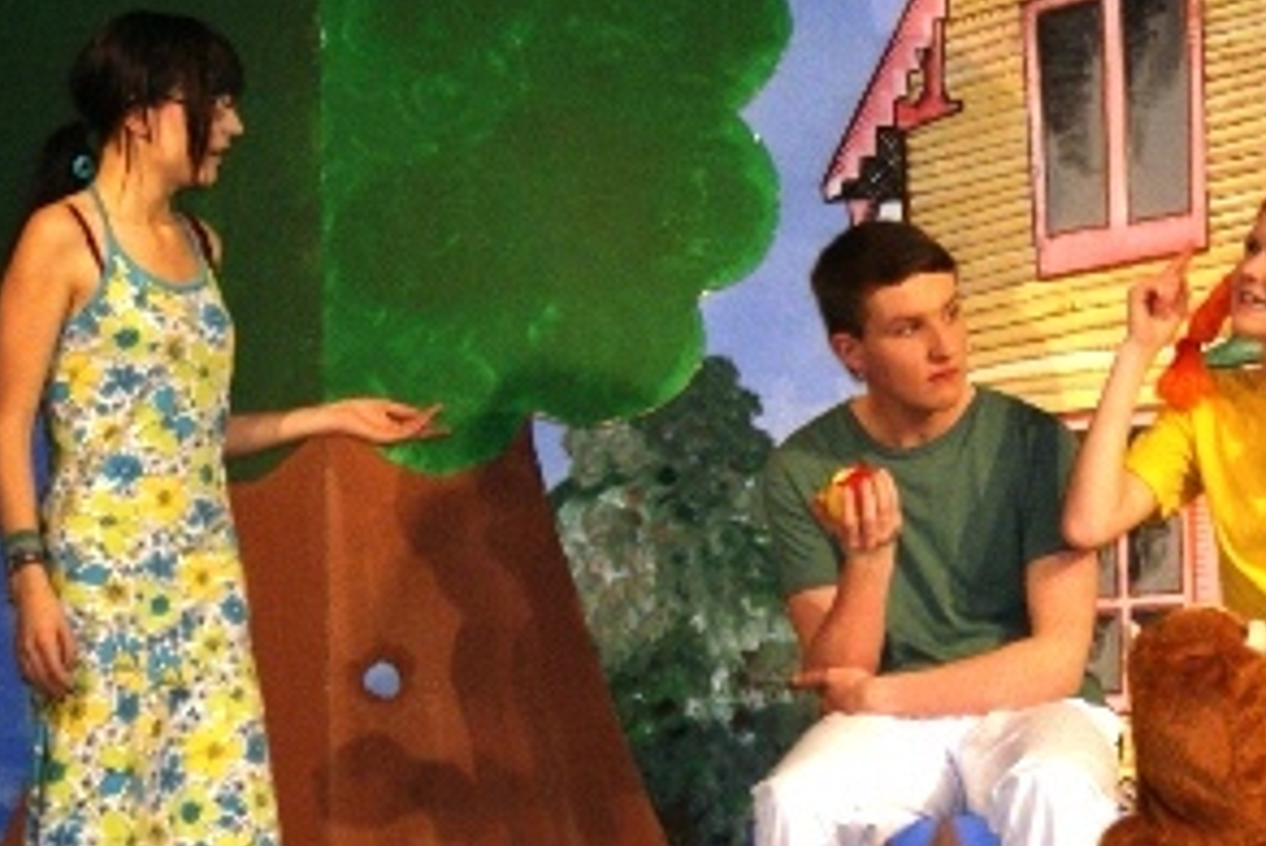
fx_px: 8092
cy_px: 315
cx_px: 1257
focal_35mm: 230
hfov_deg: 8.9
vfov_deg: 6.0
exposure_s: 1/125
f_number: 5.6
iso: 400
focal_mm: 70
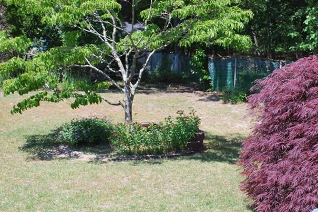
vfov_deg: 20.6
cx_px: 231
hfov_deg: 30.1
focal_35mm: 66
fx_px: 583
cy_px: 88
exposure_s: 1/160
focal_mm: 26
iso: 100
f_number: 6.3
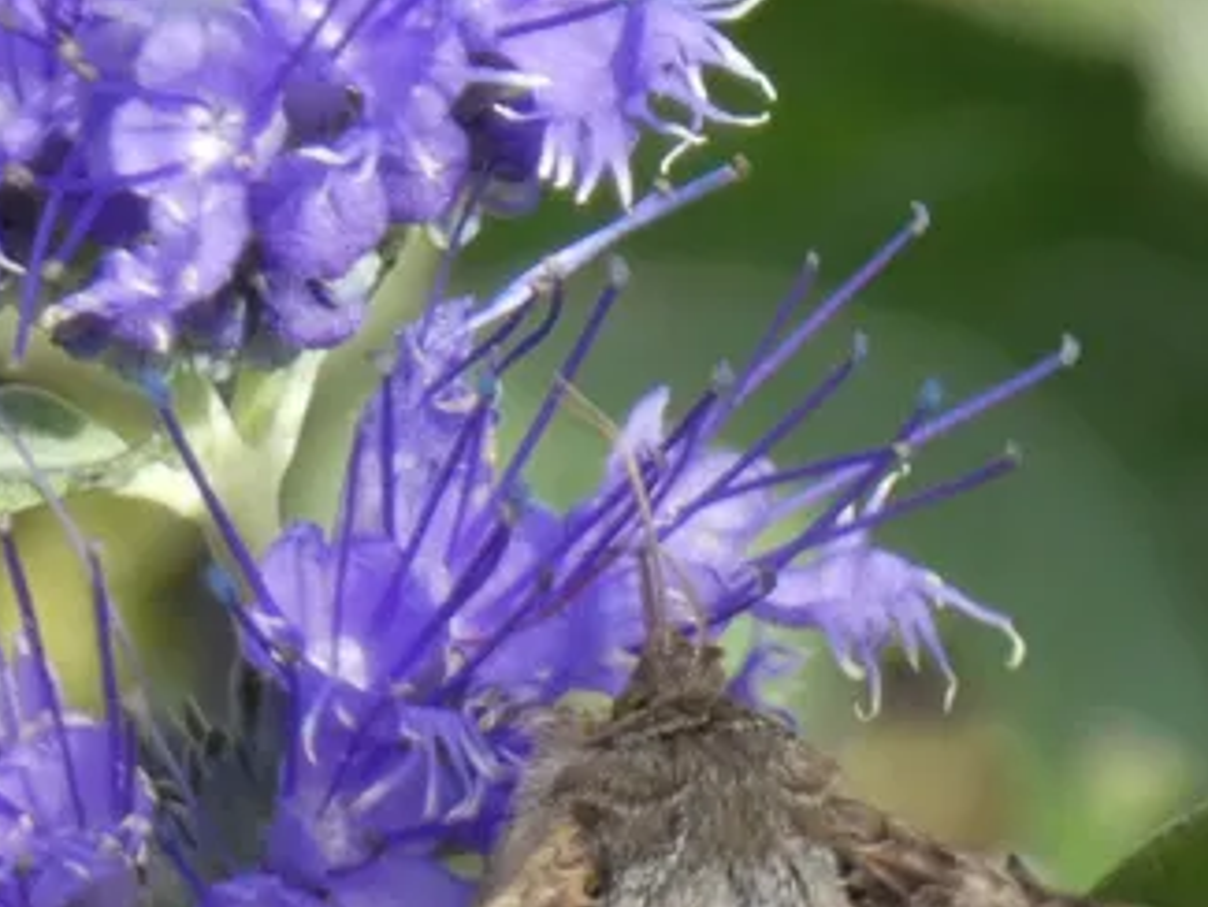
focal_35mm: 985
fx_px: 34386
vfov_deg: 1.5
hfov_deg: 2.0
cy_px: 766
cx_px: 539
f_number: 5.6
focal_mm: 89.5
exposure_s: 1/100
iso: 200
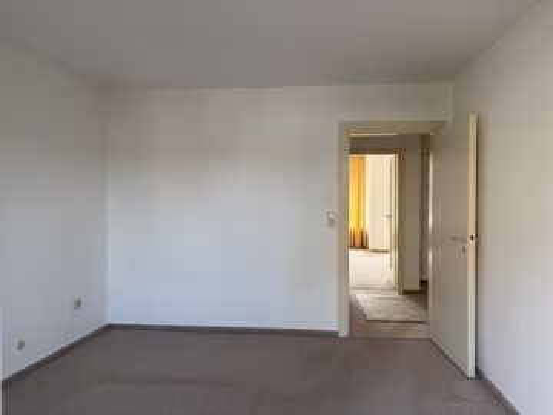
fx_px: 415
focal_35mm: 26
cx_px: 276
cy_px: 208
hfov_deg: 67.3
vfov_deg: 53.1
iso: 100
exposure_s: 1/121
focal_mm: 5.96
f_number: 1.6
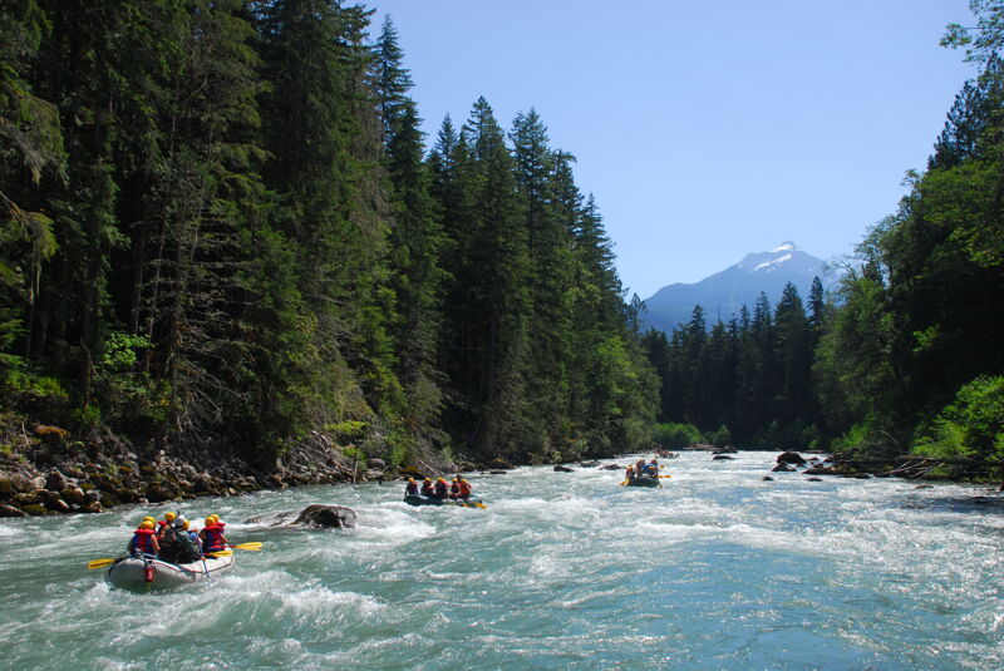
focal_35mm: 36
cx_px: 502
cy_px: 336
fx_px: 1005
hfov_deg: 53.1
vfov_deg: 36.9
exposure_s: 1/800
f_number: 5
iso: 160
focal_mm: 24
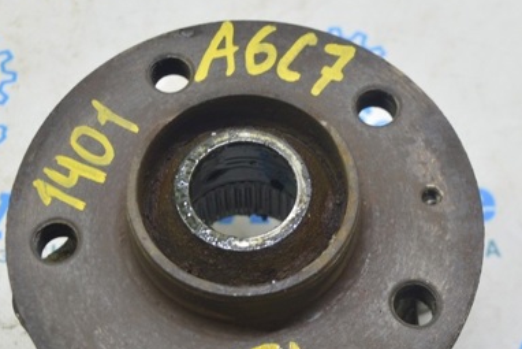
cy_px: 231
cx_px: 250
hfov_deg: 26.0
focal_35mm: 78
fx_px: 1129
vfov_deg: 17.5
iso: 400
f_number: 5.6
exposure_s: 1/20
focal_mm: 31
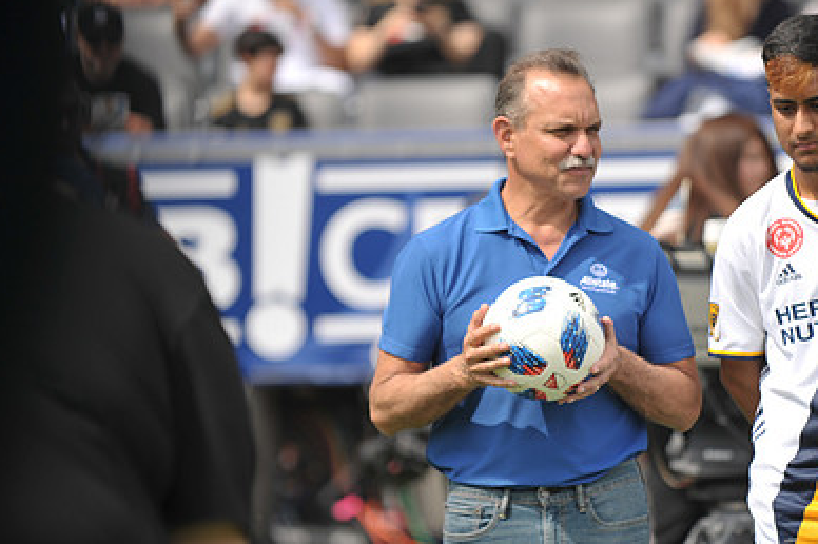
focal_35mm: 299
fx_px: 6788
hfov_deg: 6.9
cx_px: 601
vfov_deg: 4.6
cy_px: 329
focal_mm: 200
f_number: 2.8
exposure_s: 1/2000
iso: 200
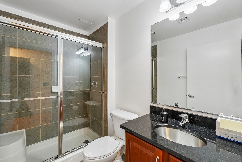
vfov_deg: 77.3
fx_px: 101
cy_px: 81
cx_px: 121
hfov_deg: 100.4
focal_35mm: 15
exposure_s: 1/10
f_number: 8
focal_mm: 10
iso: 400
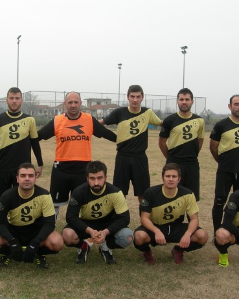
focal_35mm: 53
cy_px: 157
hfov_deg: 28.5
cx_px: 89
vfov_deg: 35.4
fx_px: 469
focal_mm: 7.8
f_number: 4.8
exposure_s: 1/134
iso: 50
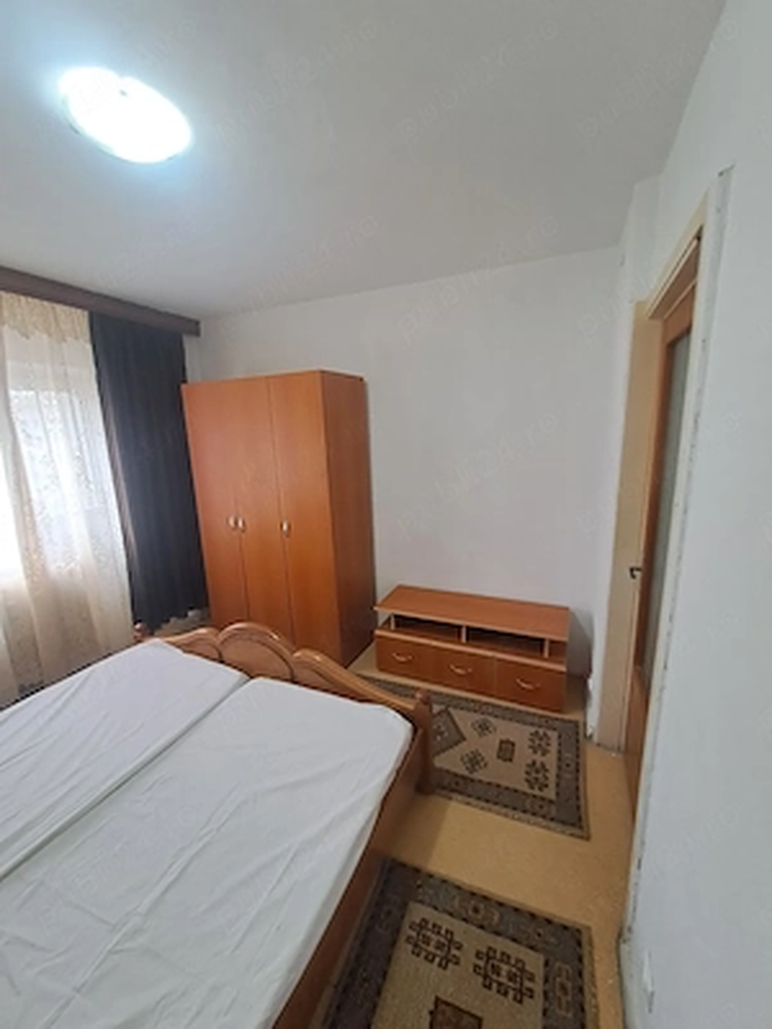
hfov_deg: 89.9
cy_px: 514
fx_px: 387
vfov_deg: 106.2
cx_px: 386
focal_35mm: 13
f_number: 2.2
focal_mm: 1.42
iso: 100
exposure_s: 1/50
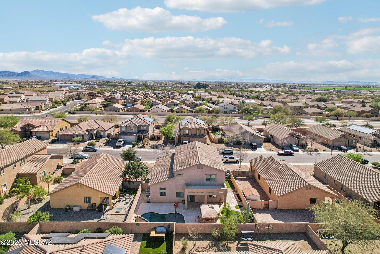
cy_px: 127
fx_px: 232
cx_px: 190
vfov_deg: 57.2
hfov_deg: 78.6
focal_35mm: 22
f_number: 2.8
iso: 130
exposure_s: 1/400
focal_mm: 8.4
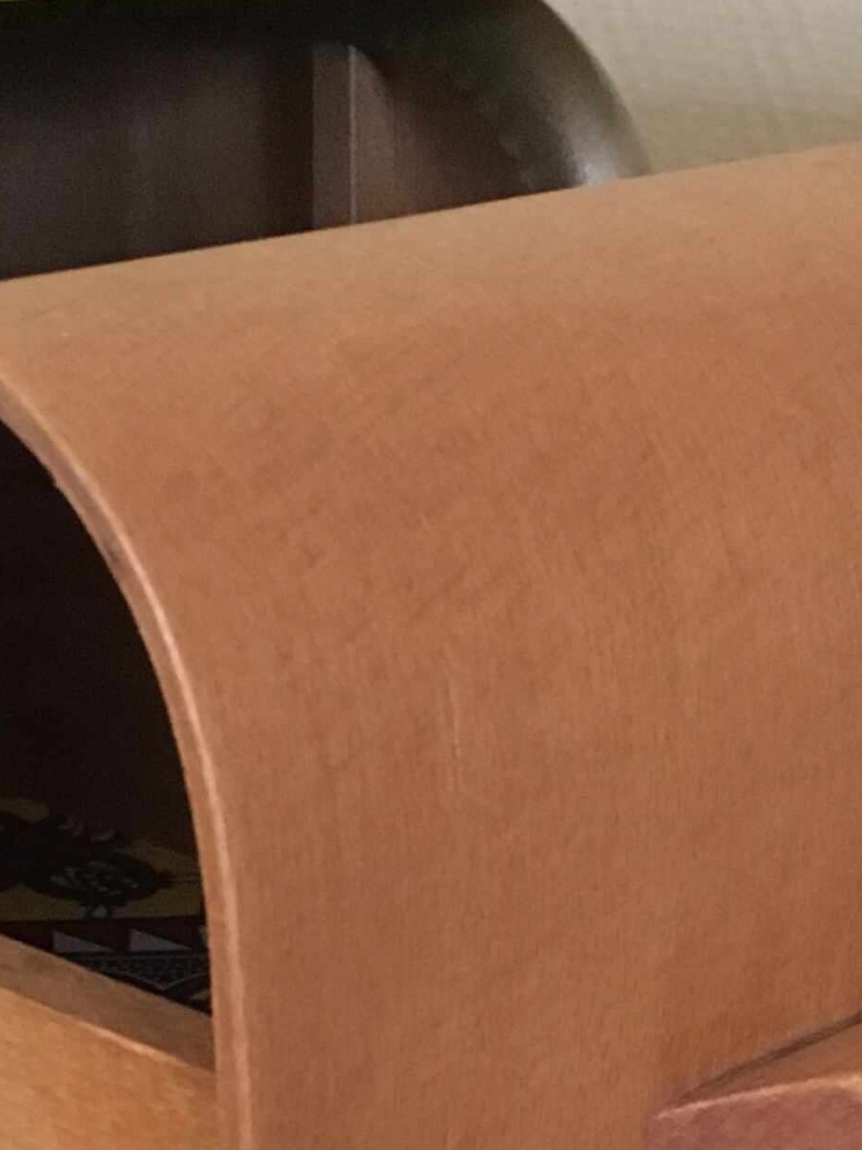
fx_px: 3155
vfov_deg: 20.3
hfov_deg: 15.5
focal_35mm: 95
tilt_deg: -22.1
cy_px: 994
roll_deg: +1.0
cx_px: 311
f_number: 2.2
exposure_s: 1/17
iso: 400
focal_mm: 4.15
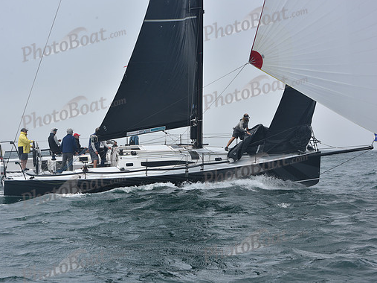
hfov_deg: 25.3
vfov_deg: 19.1
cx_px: 165
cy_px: 140
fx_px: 838
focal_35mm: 77
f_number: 10
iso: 250
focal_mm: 70
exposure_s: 1/800
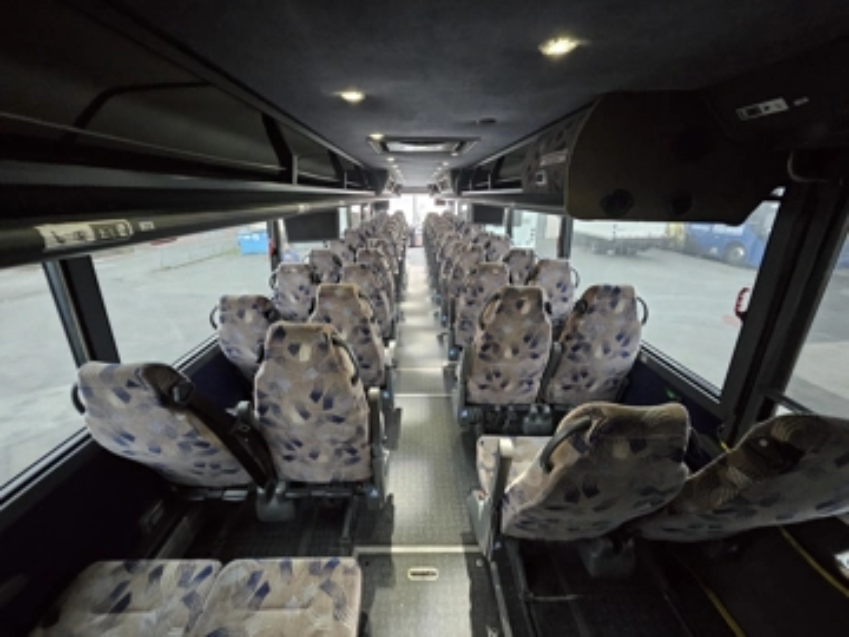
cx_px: 424
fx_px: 319
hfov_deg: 106.2
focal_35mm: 13
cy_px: 318
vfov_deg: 89.9
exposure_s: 1/24
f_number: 2.2
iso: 800
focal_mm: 1.74
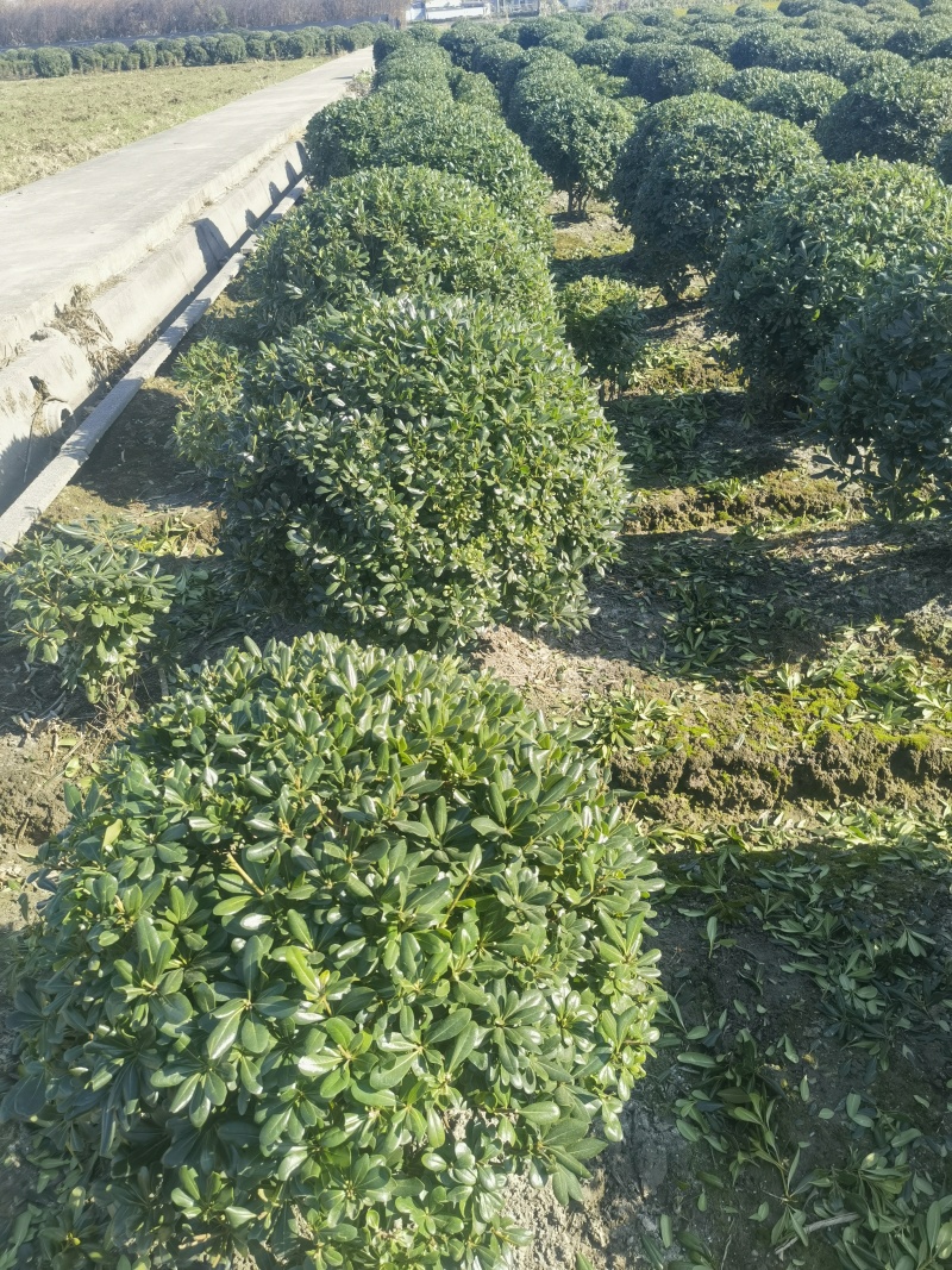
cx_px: 476
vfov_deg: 65.3
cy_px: 635
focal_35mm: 27
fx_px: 990
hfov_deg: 51.3
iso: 50
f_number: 1.9
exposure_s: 1/1280
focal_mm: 6.67
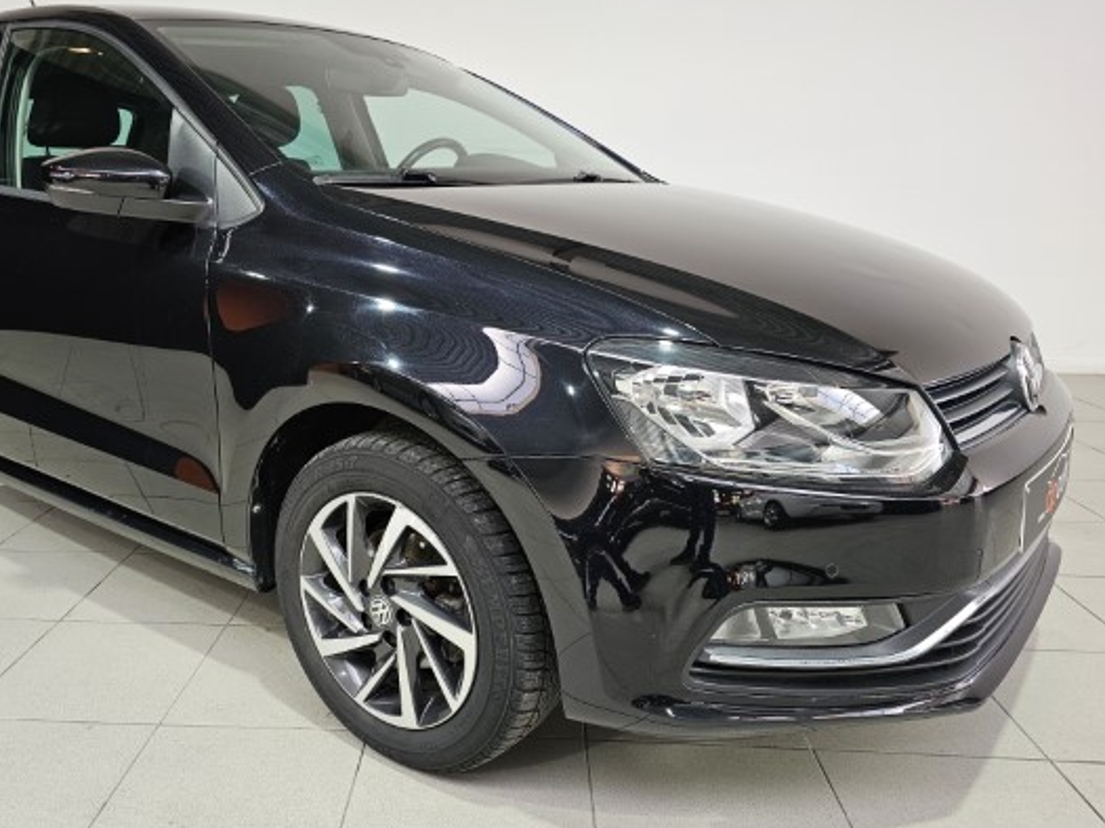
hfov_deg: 62.9
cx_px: 437
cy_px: 446
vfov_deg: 49.7
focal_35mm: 28
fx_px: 893
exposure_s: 1/180
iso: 160
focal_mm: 6.3
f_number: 1.7
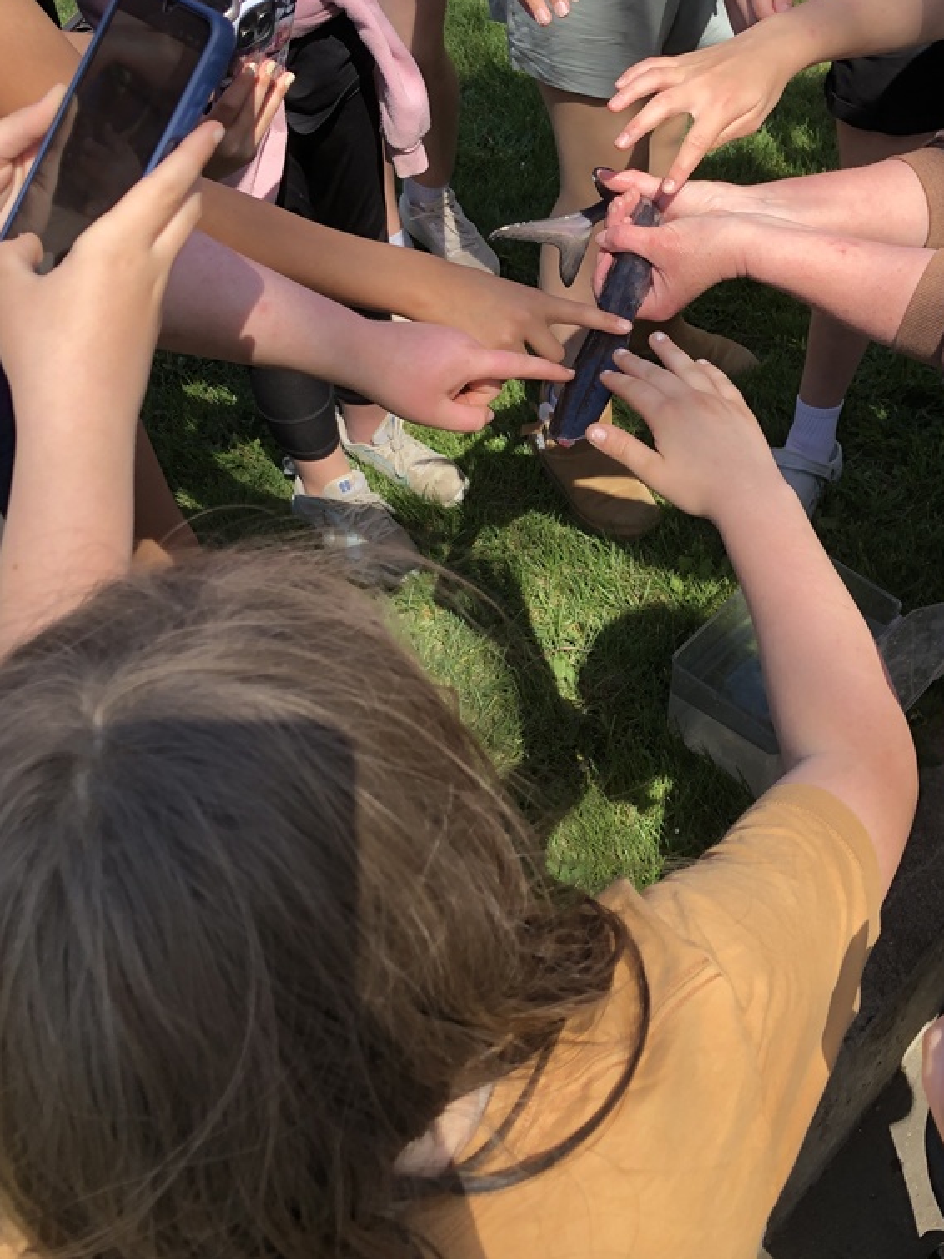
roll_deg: +2.7
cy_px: 487
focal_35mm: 38
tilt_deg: -40.5
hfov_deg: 37.5
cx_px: 585
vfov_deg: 48.6
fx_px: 1382
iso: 20
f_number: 1.8
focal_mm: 3.99
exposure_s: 1/466
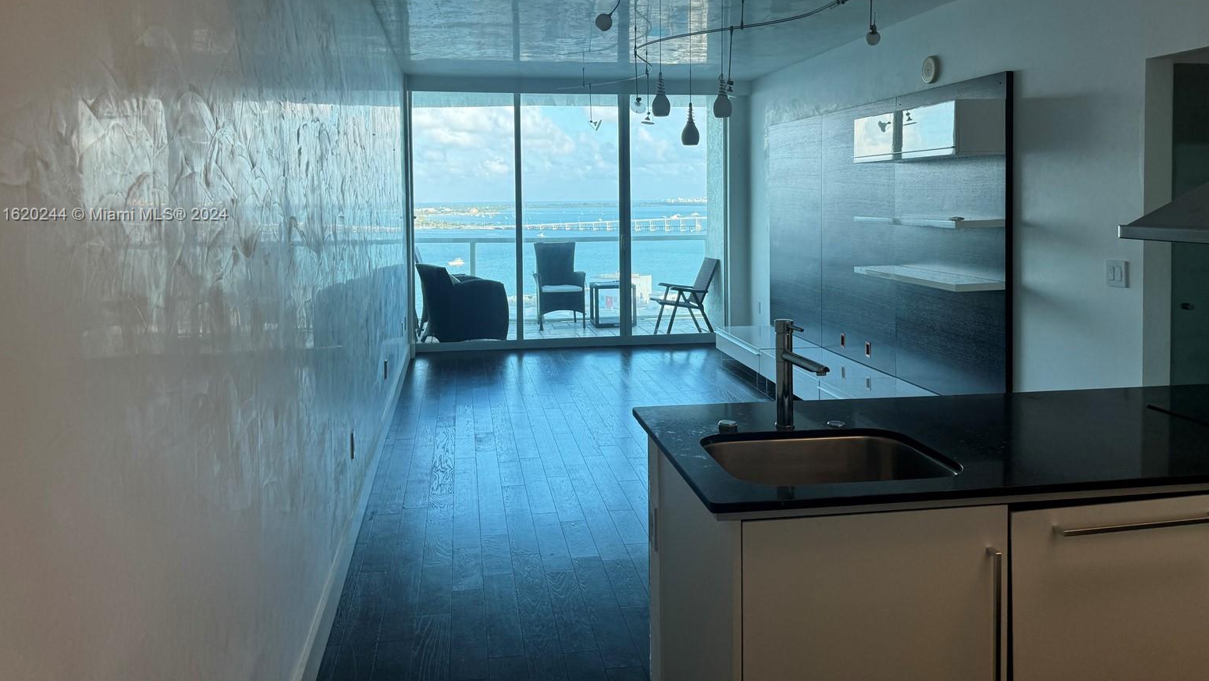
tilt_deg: -2.4
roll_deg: +0.4
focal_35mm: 27
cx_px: 603
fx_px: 866
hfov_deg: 69.8
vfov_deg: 42.2
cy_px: 216
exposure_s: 1/368
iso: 80
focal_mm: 6.76
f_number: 1.78
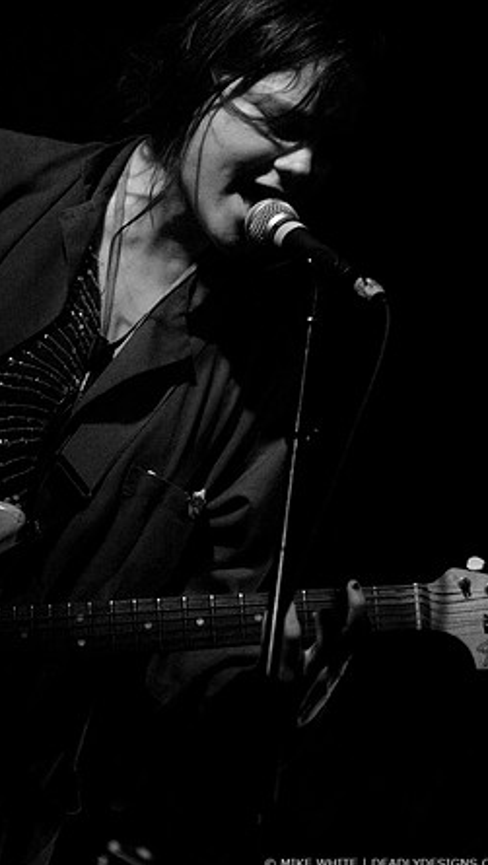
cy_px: 435
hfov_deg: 10.9
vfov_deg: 19.3
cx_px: 225
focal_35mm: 111
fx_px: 2548
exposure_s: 1/100
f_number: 3.2
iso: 800
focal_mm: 70
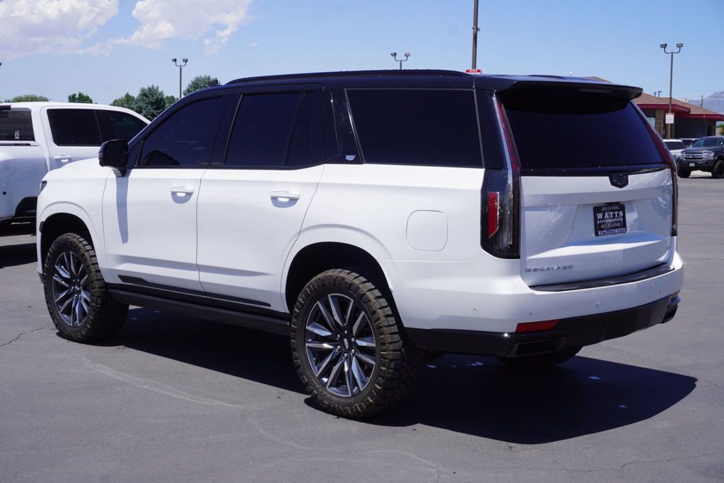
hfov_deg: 38.9
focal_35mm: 51
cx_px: 362
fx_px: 1026
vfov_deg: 26.5
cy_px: 242
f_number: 11
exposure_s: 1/160
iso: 100
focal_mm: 34
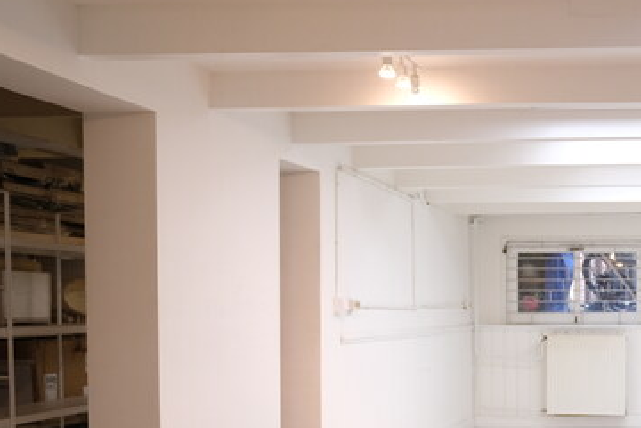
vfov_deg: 26.6
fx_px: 890
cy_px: 326
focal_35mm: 50
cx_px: 648
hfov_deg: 35.6
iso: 250
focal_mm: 13
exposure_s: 1/100
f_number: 1.4
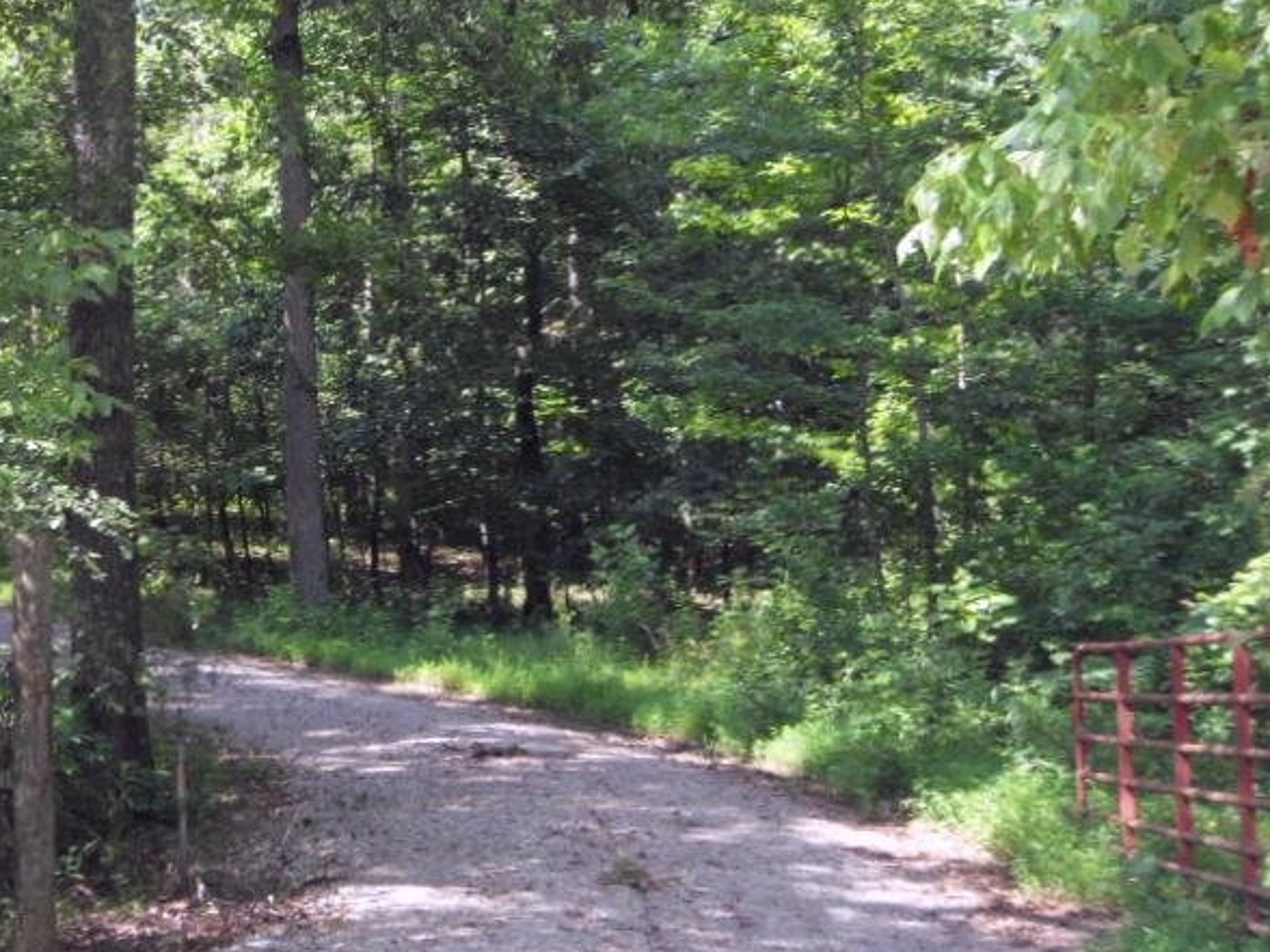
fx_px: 2238
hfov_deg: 31.0
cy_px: 371
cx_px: 270
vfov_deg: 24.0
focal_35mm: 61
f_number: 3.5
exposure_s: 1/90
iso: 80
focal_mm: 6.3
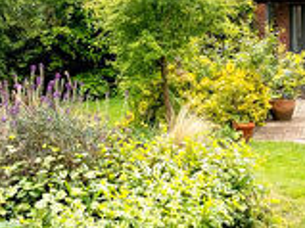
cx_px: 205
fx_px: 653
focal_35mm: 74
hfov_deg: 26.2
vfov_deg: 19.6
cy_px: 33
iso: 1600
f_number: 7.1
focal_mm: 17.5
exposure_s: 1/1000
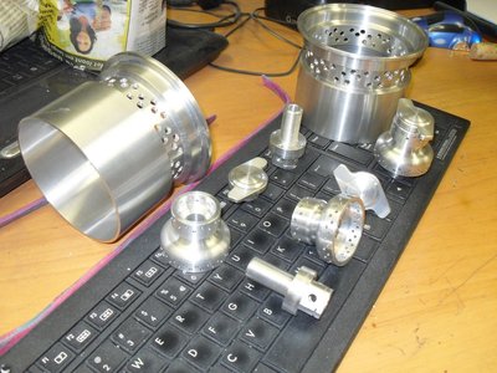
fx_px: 503
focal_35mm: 35
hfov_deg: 52.6
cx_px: 248
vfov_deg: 40.7
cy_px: 186
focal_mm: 6.2
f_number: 2.8
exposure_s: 1/45
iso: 200
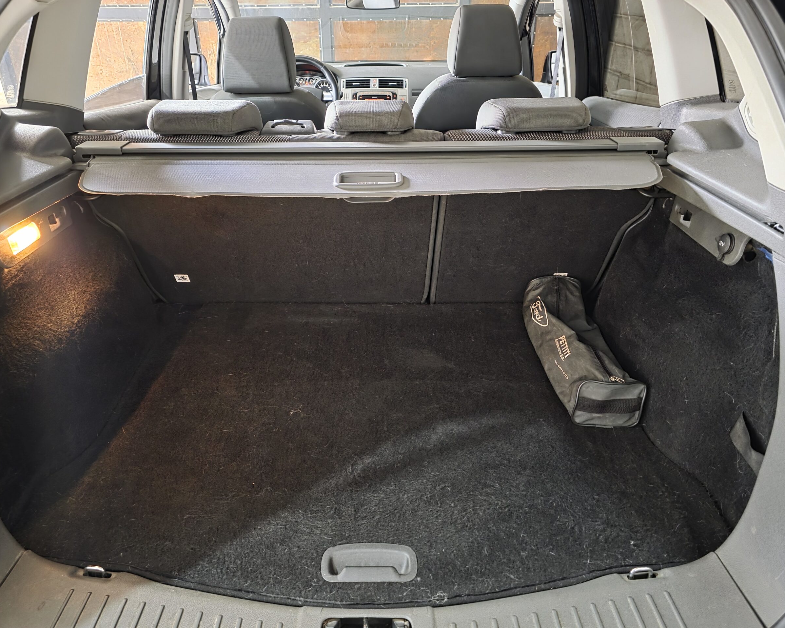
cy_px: 314
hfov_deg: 70.2
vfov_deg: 58.8
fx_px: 558
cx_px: 369
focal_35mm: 24
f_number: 1.7
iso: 2000
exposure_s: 1/20
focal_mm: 6.3
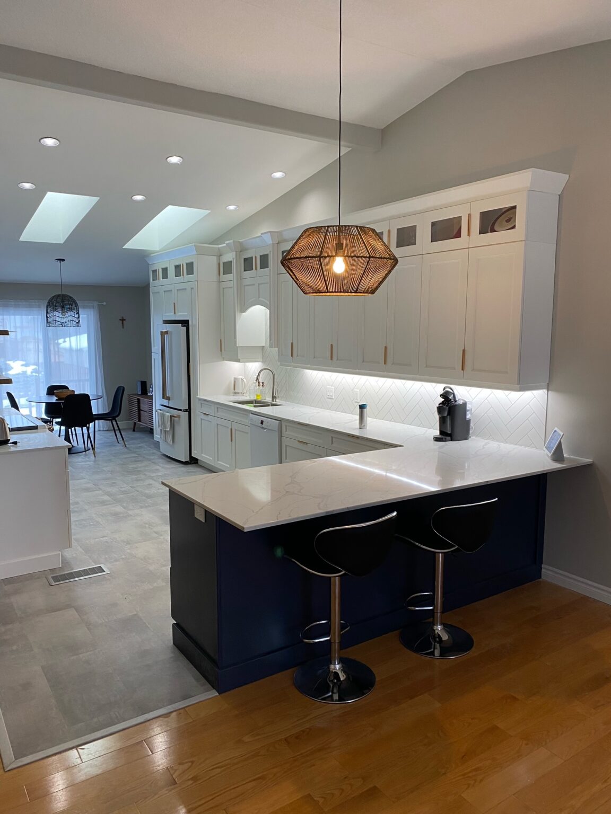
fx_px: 612
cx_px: 306
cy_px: 407
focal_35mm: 26
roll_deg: +0.3
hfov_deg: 53.1
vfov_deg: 67.3
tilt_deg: -6.0
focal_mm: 4.25
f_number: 1.8
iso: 100
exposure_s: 1/60
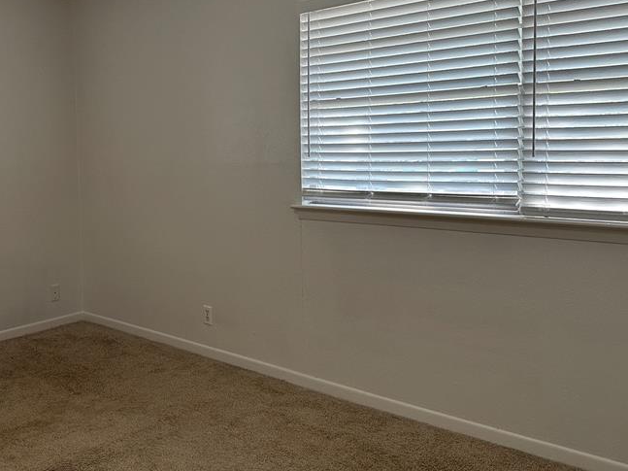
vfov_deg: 37.5
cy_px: 176
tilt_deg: -2.9
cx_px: 170
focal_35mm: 38
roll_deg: +1.4
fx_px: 689
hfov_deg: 47.5
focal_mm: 6.86
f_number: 1.78
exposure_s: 1/120
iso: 200
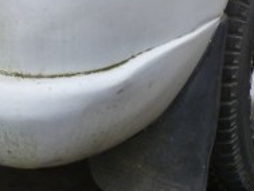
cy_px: -195
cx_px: 78
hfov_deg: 18.5
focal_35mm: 106
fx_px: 778
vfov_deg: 12.3
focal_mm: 4.5
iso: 125
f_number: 4
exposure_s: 1/100
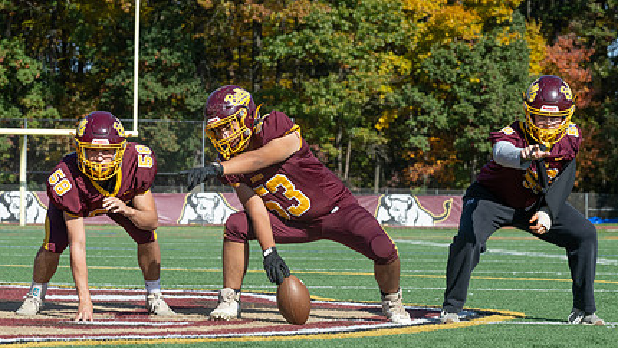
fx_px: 2016
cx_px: 247
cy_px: 260
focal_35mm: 123
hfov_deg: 17.4
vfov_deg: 9.8
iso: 320
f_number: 5.6
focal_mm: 70
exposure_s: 1/1600
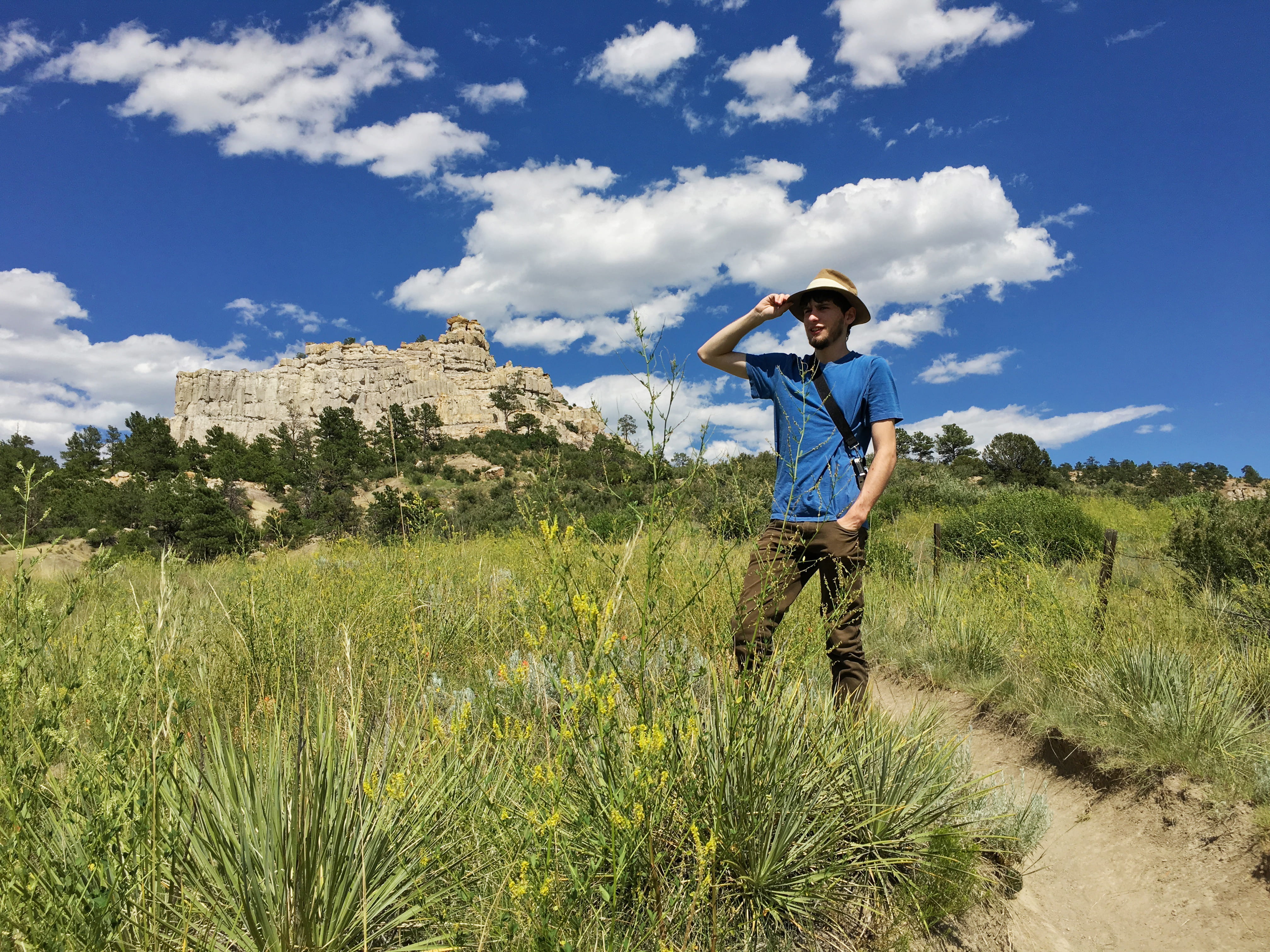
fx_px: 1064
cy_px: 476
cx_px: 635
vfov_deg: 48.2
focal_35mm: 29
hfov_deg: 61.7
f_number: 2.2
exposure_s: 1/2198
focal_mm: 4.15
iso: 25
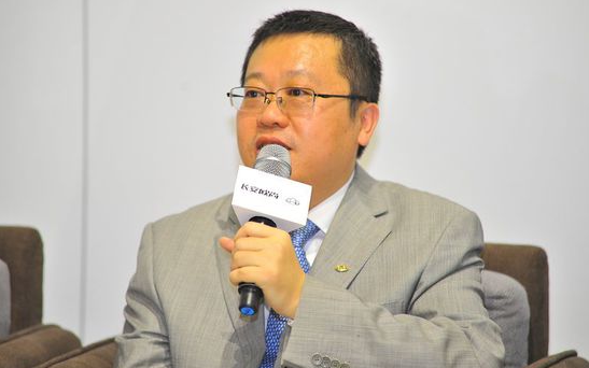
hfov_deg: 10.2
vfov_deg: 6.4
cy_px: 178
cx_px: 294
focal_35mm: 205
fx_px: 3291
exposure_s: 1/160
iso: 1600
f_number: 3.2
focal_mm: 200
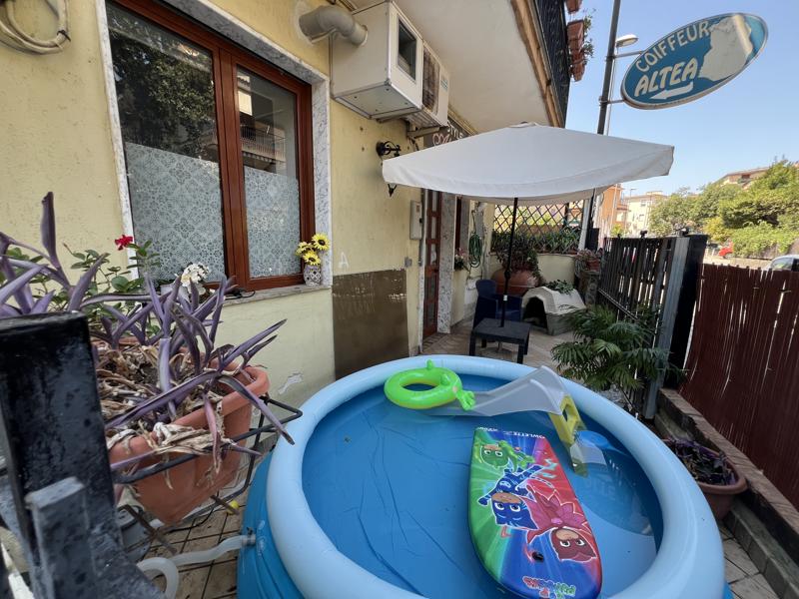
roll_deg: -1.1
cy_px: 300
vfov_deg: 89.9
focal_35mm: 13
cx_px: 400
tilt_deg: -10.2
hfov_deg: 106.2
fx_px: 300
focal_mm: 1.57
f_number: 1.8
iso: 32
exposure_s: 1/178
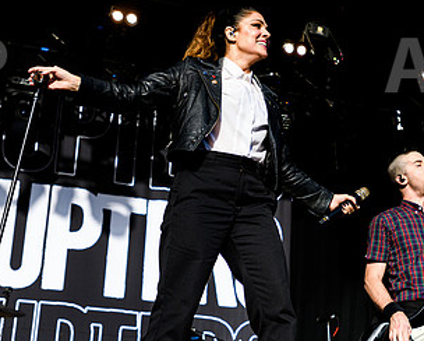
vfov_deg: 19.2
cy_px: 187
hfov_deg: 23.8
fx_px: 1005
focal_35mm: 80
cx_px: 260
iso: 400
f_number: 4.5
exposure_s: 1/2500
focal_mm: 35
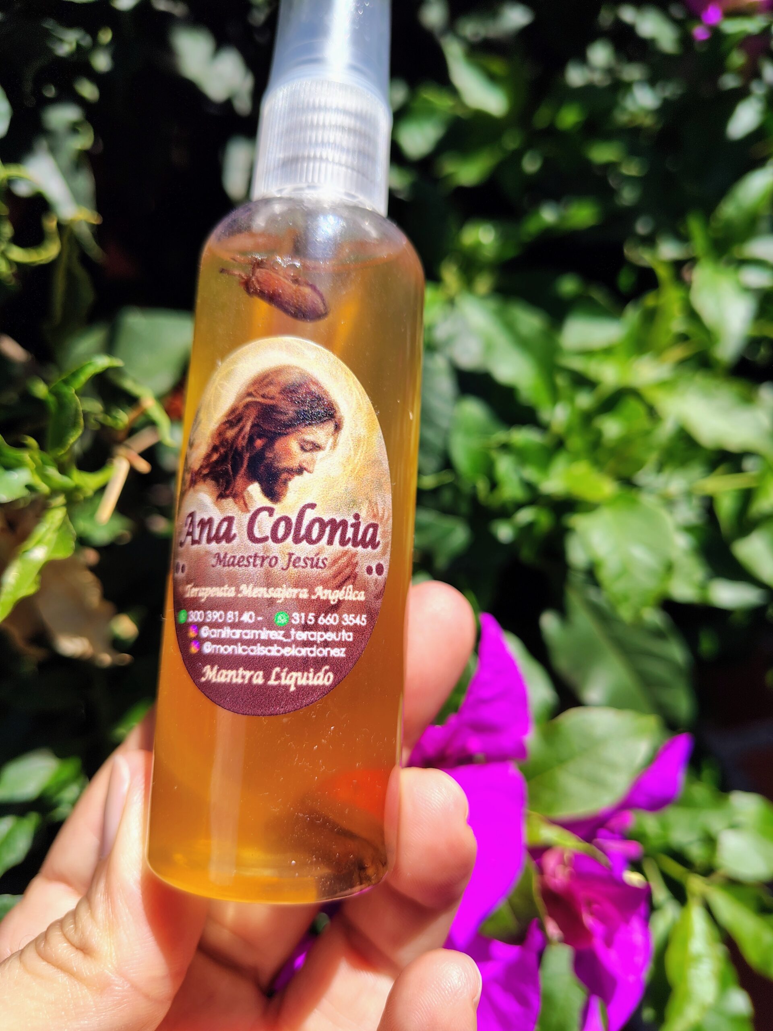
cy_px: 516
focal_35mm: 24
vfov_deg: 71.6
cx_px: 386
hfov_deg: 56.8
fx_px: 715
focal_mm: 5.56
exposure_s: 1/1404
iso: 100
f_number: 1.8
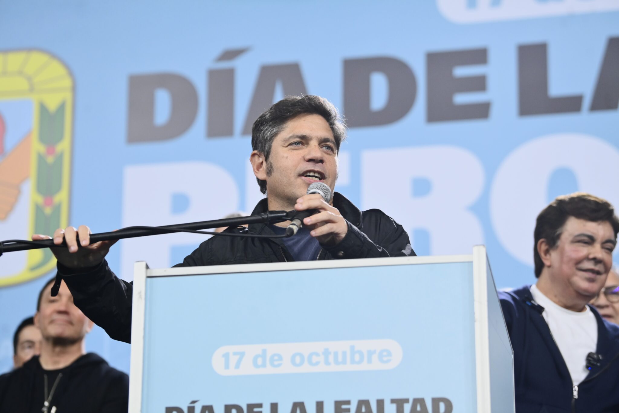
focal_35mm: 102
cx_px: 310
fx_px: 1754
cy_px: 206
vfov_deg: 13.4
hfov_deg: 20.0
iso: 1600
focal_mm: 102
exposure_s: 1/400
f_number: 4
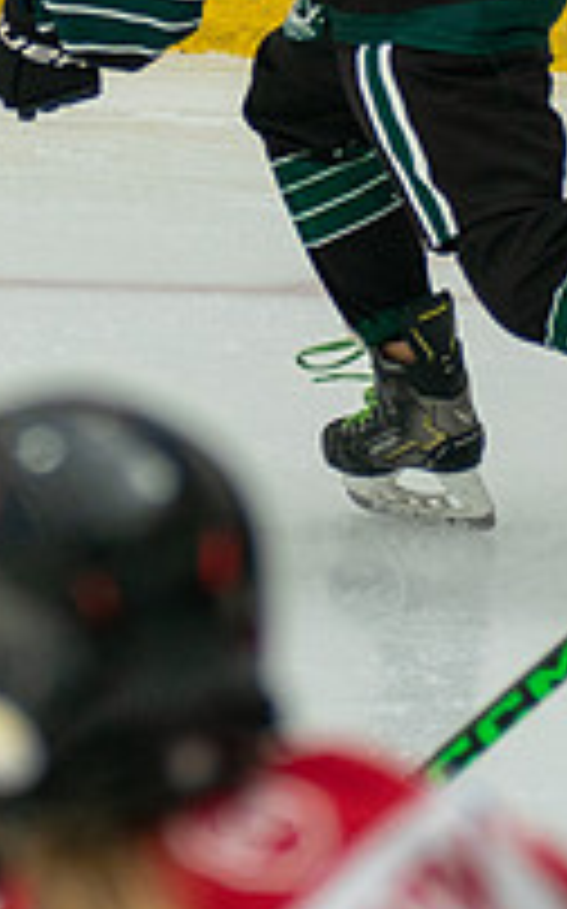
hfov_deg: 2.0
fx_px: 16564
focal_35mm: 669
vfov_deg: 3.1
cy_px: -426
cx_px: 327
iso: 1600
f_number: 3.5
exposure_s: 1/2500
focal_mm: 148
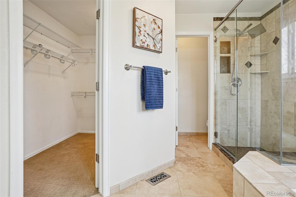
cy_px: 98
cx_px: 148
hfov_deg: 90.0
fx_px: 148
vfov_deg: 67.4
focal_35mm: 18
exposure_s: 1/30
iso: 320
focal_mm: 12
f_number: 8
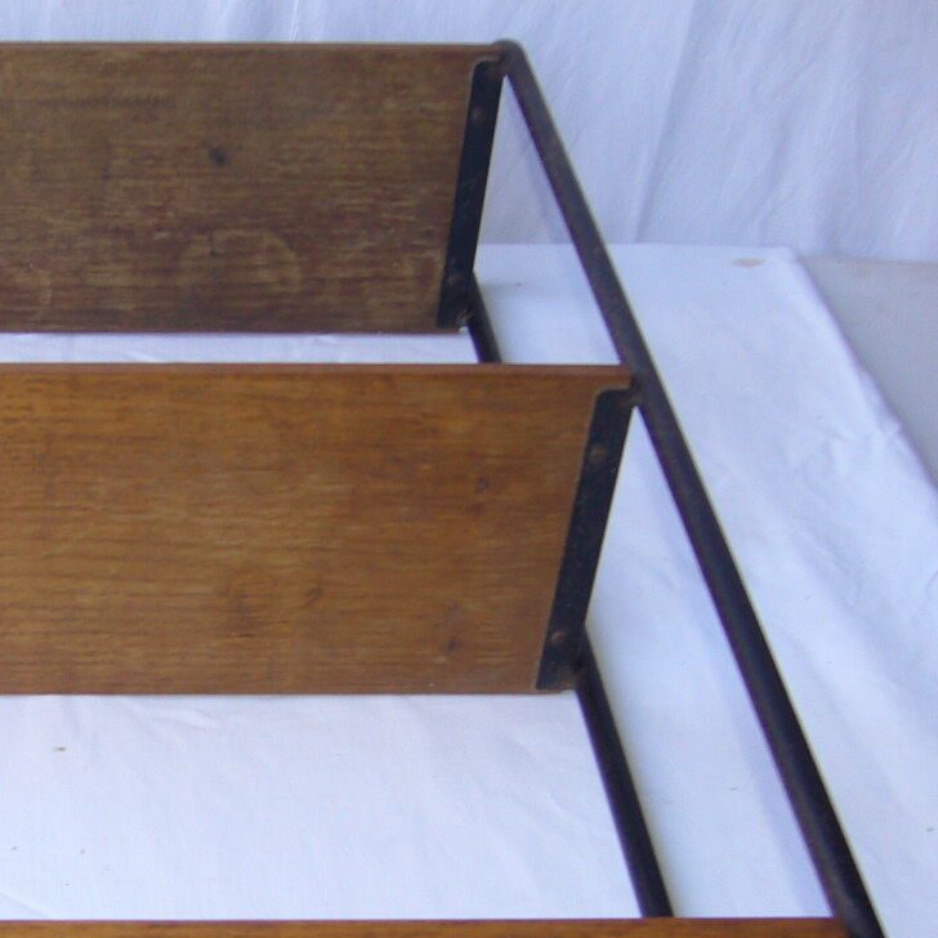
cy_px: 752
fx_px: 2085
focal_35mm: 68
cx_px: 10
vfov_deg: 24.9
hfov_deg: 24.3
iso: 80
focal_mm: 5.8
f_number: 2.8
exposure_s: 1/60
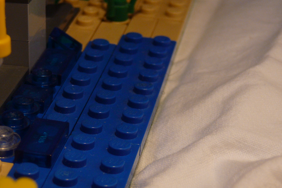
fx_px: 822
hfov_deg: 19.4
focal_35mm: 105
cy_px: 139
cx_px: 103
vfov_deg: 13.0
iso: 100
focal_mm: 10.5
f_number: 3.7
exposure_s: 1/30
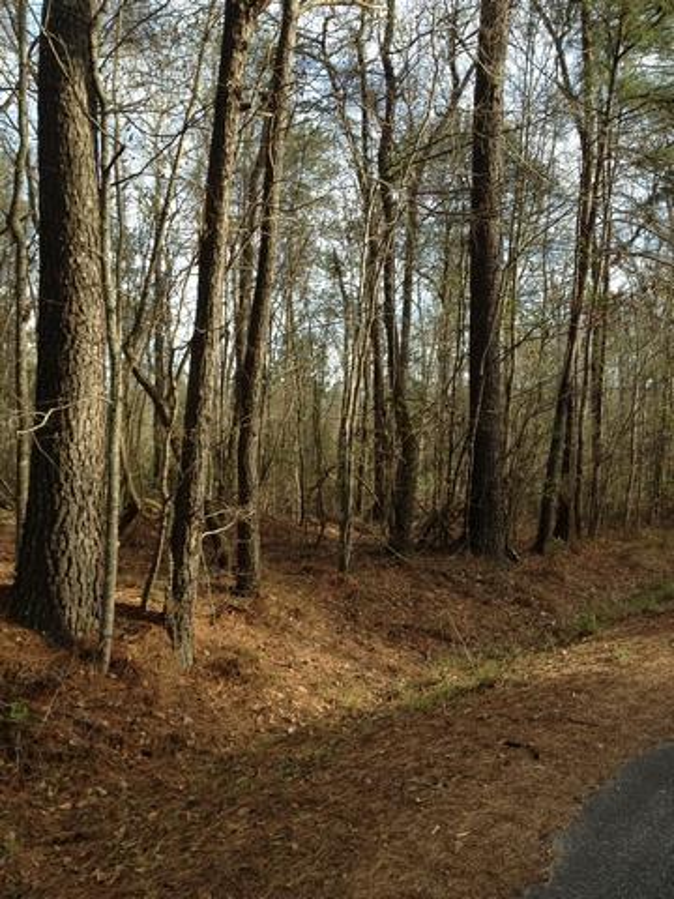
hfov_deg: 40.7
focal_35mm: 35
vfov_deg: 52.6
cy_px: 450
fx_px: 909
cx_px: 337
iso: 50
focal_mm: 4.28
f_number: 2.4
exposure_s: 1/267
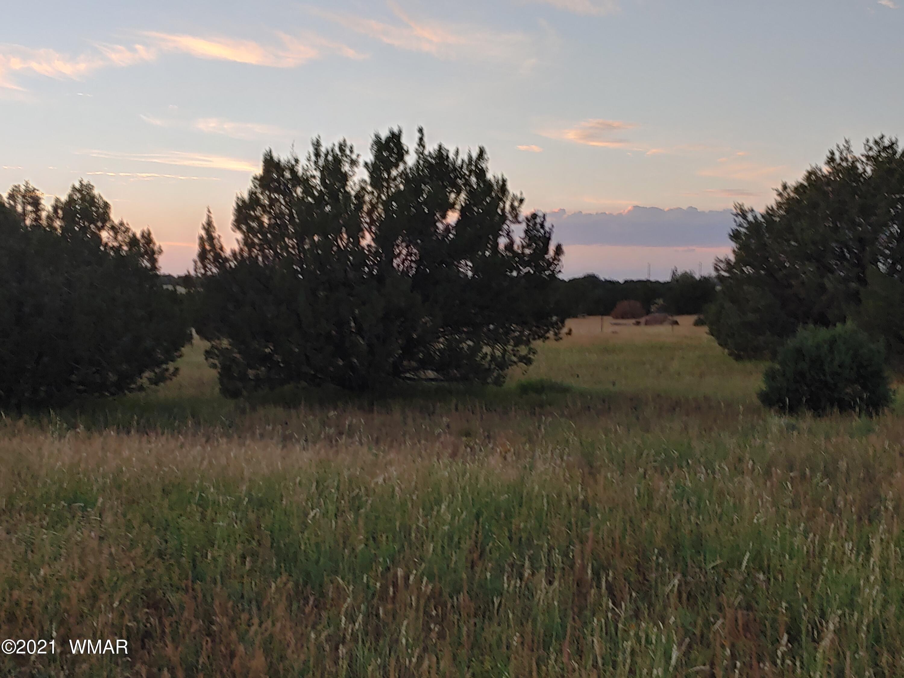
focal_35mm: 40
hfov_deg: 46.8
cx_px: 452
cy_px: 339
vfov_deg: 36.0
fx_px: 1045
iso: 50
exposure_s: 1/243
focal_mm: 4.23
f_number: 1.5
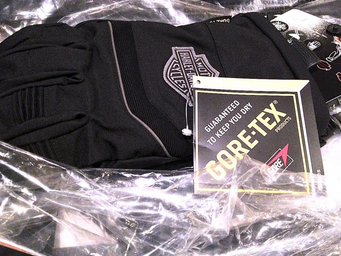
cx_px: 170
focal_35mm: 35
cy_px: 128
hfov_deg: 52.6
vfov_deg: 40.7
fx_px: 345
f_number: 2.4
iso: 400
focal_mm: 4.28
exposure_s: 1/20
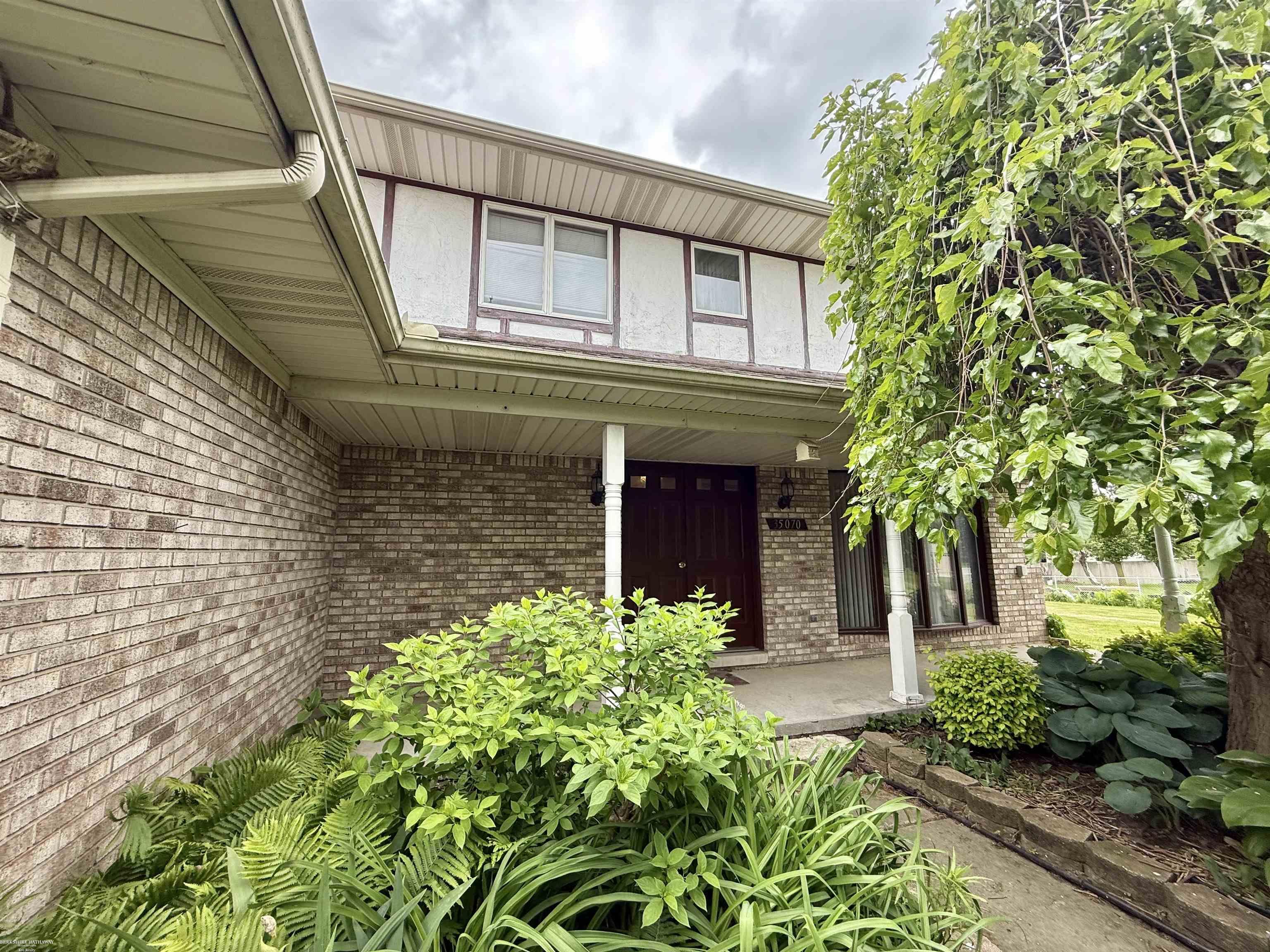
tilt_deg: +9.5
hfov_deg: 102.1
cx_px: 635
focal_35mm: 14
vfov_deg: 85.7
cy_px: 476
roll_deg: +0.8
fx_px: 514
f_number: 2.2
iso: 50
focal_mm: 2.22
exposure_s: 1/171
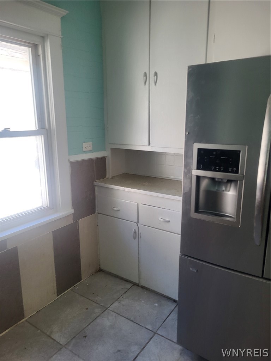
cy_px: 180
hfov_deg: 53.1
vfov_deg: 67.3
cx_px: 136
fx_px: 271
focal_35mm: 26
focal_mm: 5.4
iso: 40
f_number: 1.8
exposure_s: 1/126
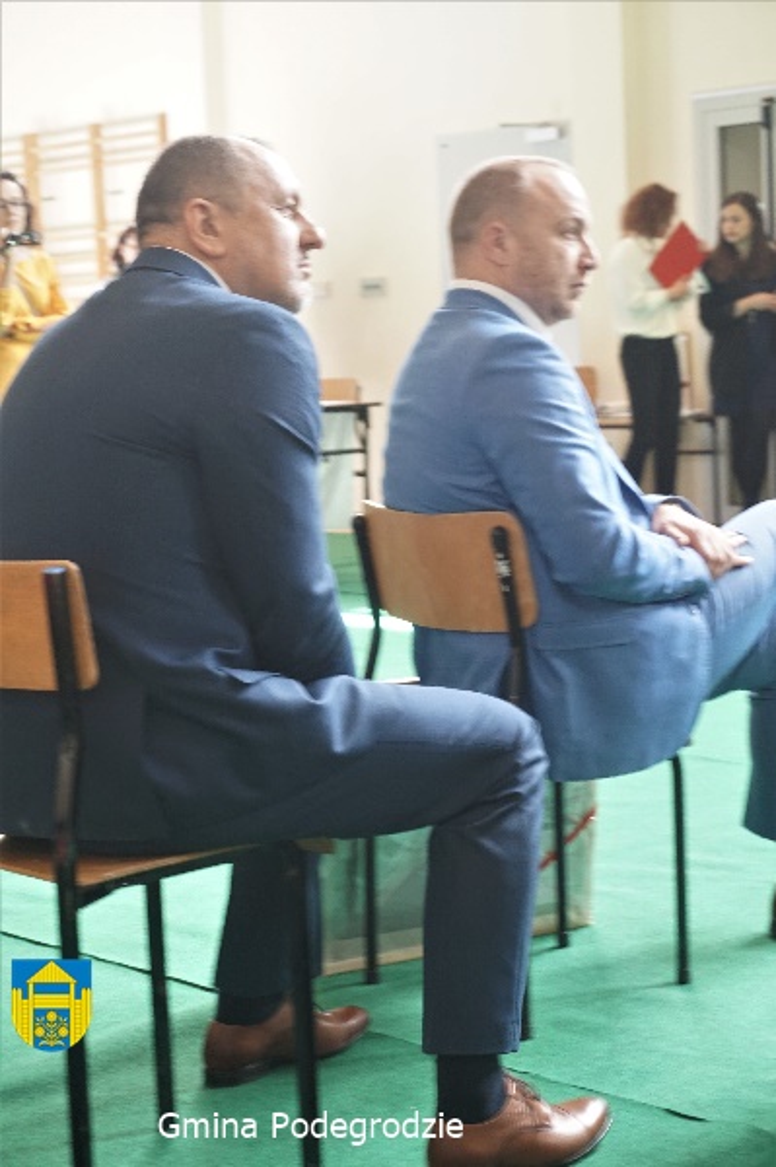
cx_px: 388
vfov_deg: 29.9
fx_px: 2186
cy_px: 584
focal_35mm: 68
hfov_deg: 20.1
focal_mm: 45
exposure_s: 1/20
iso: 640
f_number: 5.6
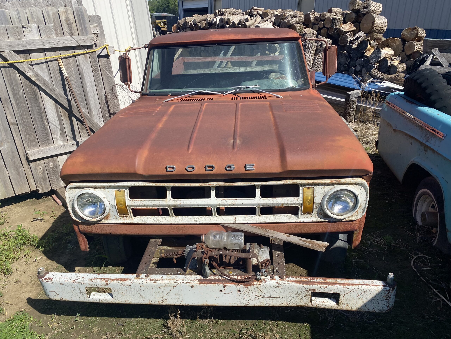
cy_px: 170
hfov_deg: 67.3
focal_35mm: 26
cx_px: 226
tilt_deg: -23.3
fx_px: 339
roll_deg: +0.3
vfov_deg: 53.1
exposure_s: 1/2688
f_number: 1.8
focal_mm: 4.25
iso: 32
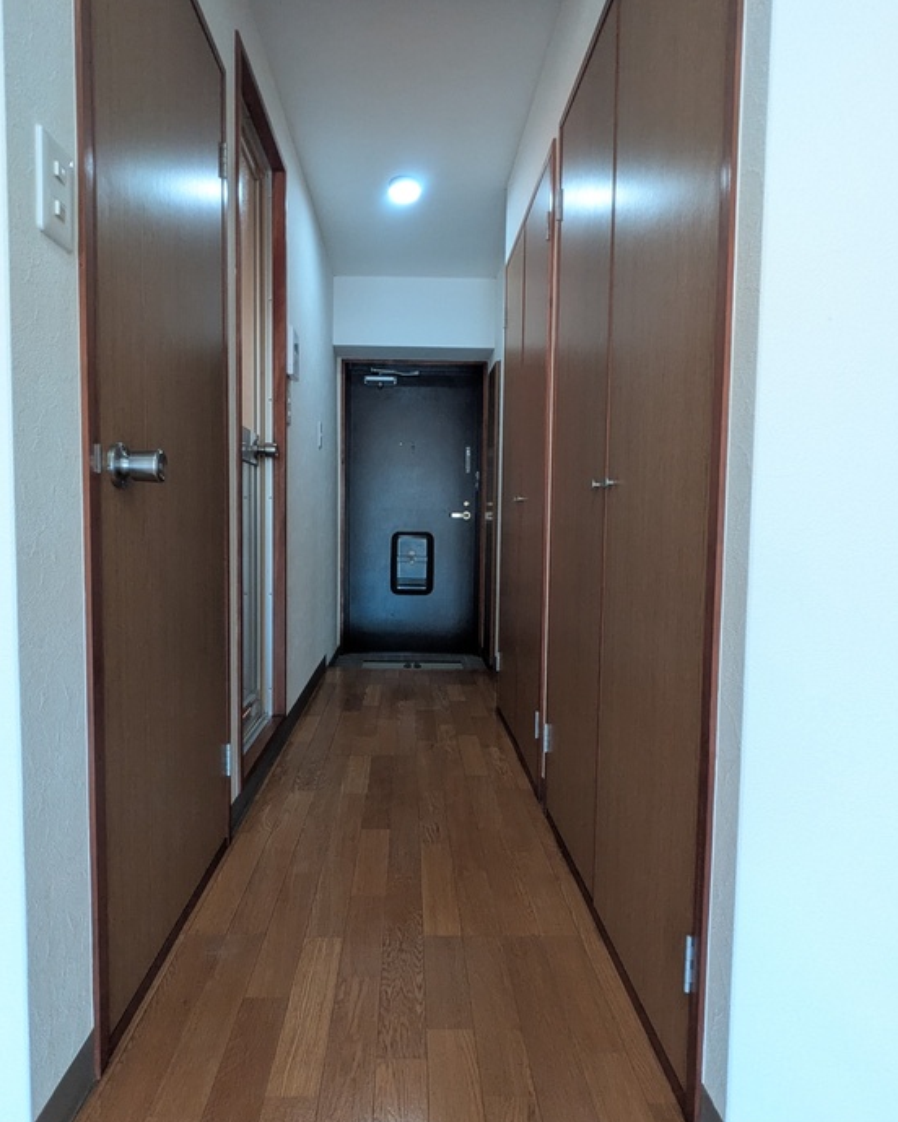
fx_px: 631
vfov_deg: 83.3
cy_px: 556
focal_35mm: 19
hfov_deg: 70.7
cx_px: 412
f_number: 2.2
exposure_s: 1/100
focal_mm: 1.83
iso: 290
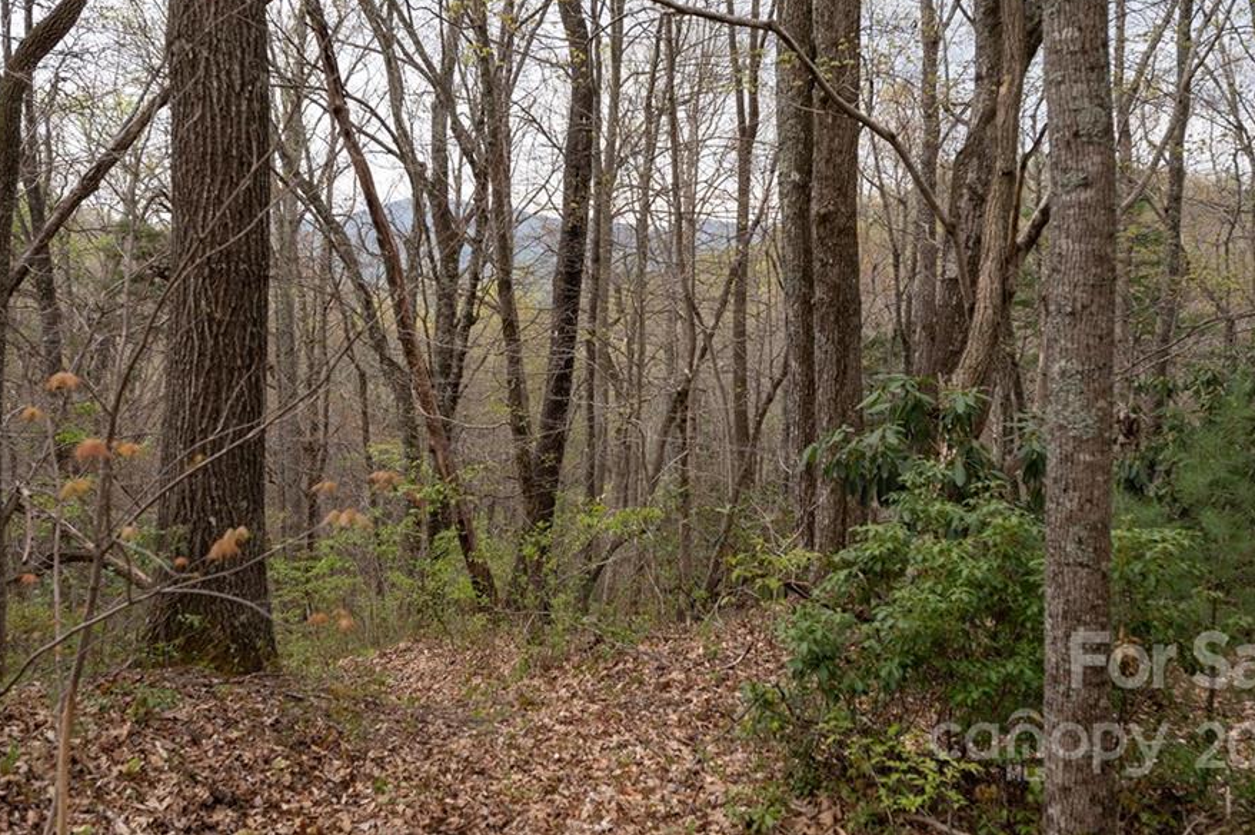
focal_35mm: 35
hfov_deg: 54.5
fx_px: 1219
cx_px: 626
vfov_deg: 37.7
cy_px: 352
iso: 180
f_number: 5.6
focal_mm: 30
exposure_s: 1/250
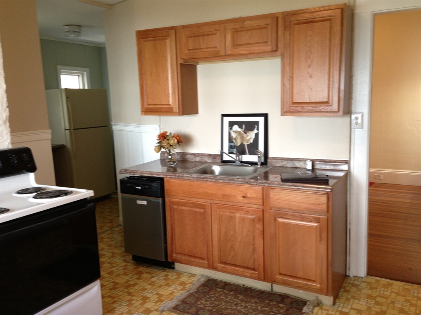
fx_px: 401
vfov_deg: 42.9
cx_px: 210
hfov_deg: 55.4
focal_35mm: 33
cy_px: 158
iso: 80
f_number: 2.4
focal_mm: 4.13
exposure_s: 1/20
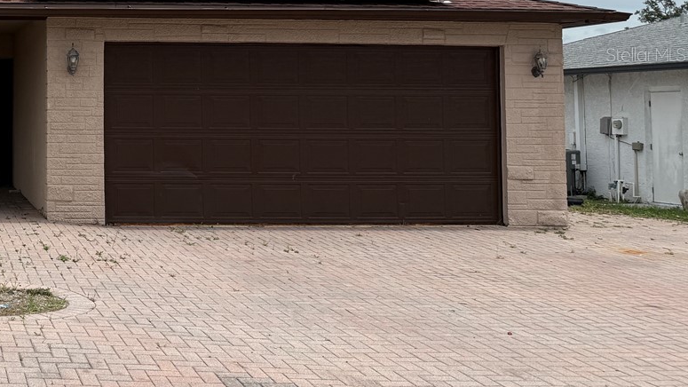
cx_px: -20
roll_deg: +1.2
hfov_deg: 34.5
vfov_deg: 21.8
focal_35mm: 54
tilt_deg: +2.9
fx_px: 985
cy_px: 54
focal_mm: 6.76
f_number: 1.78
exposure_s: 1/8130
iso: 80
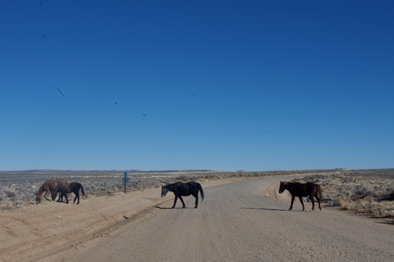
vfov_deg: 22.6
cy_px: 131
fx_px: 656
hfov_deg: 33.4
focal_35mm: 60
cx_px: 197
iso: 100
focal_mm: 40
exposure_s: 1/60
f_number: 25
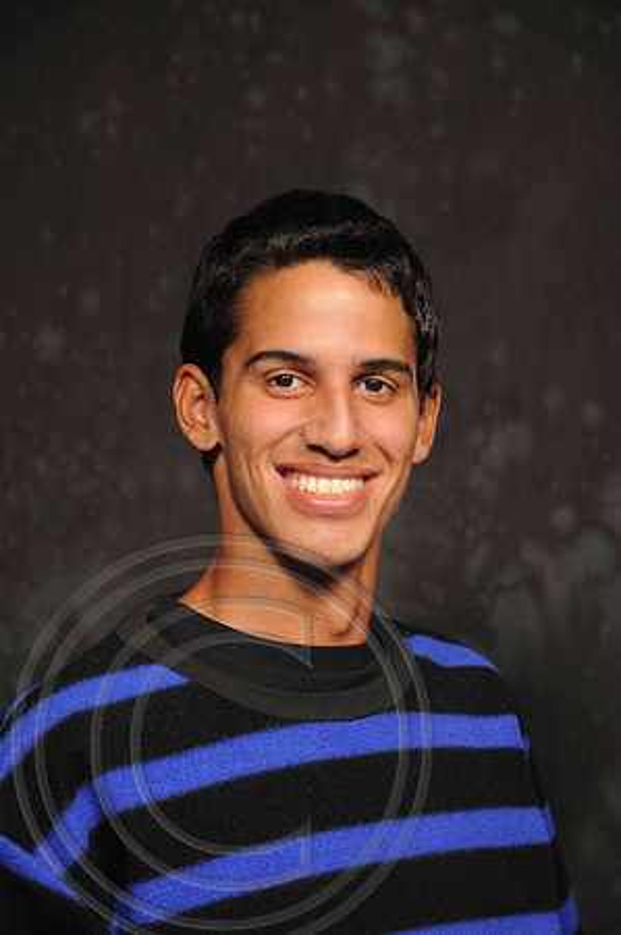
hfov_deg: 11.4
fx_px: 3112
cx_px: 310
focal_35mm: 120
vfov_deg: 17.1
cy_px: 468
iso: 200
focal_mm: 80
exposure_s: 1/30
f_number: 5.6
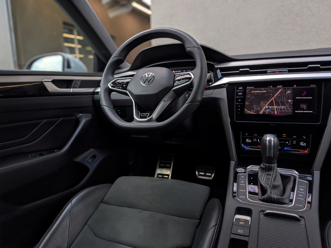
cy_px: 124
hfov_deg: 71.6
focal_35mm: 24
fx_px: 229
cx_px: 166
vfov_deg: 56.8
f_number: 1.7
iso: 30
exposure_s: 1/168
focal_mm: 4.53
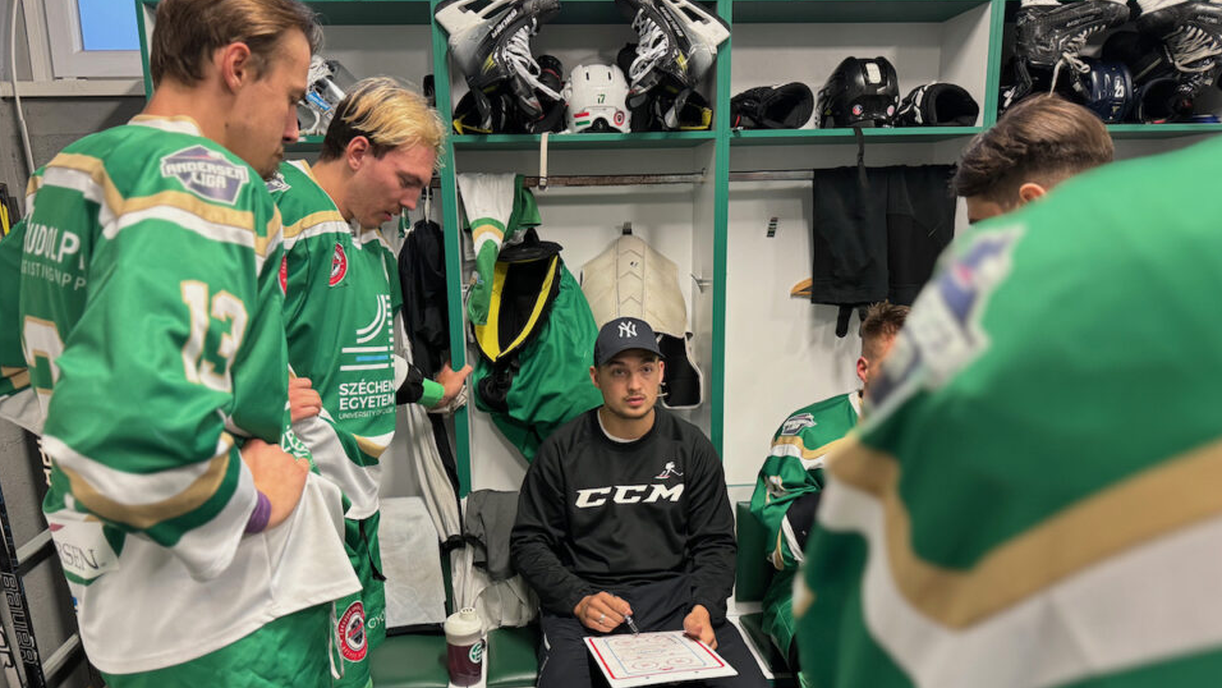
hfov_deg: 67.9
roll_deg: +2.0
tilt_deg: -12.7
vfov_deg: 41.2
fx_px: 907
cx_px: 579
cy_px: 434
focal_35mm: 28
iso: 200
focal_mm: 6.76
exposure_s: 1/50
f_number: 1.78
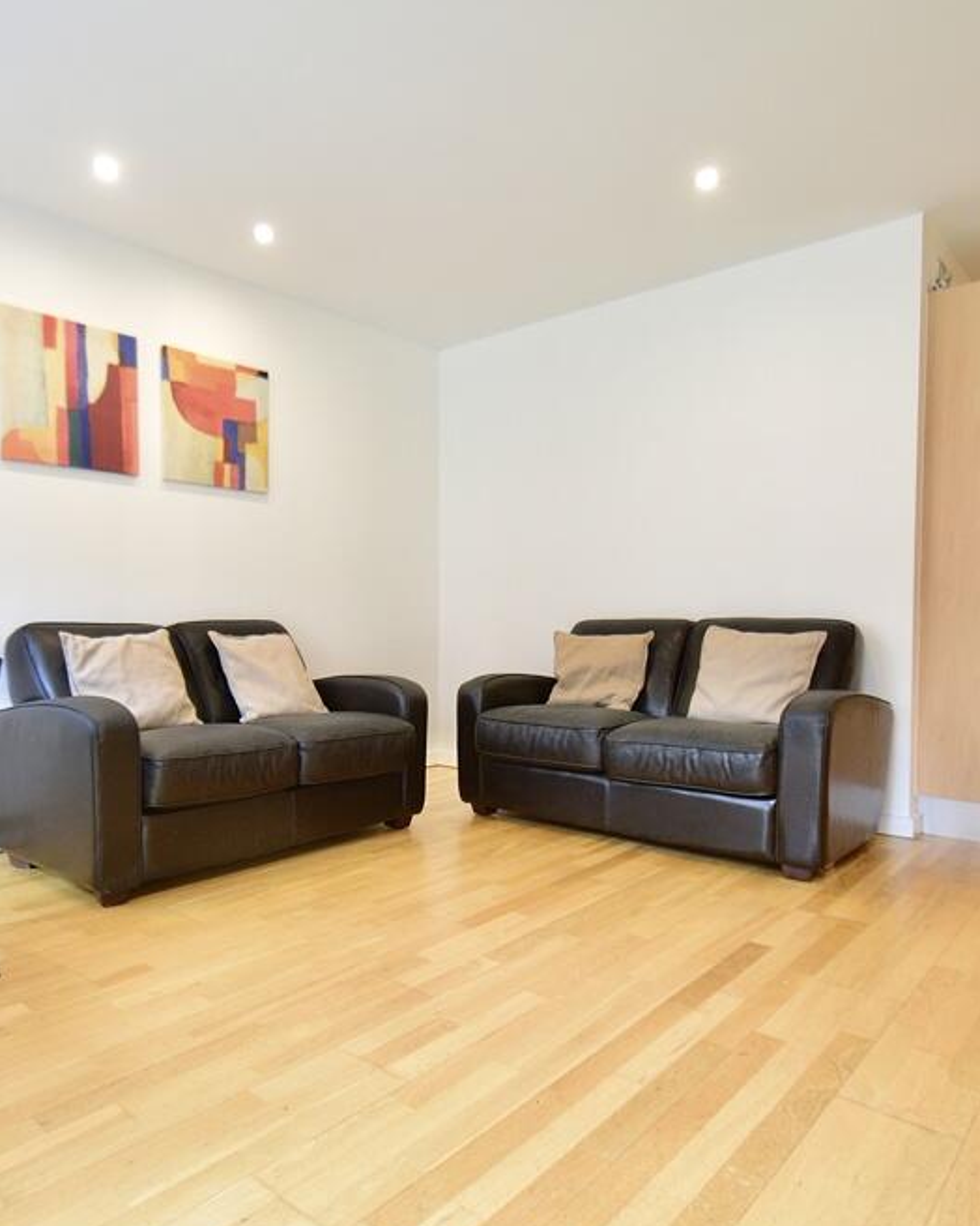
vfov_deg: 75.0
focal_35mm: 22
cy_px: 632
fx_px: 798
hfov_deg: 62.1
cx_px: 357
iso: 800
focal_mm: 10
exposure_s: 1/60
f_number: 3.5
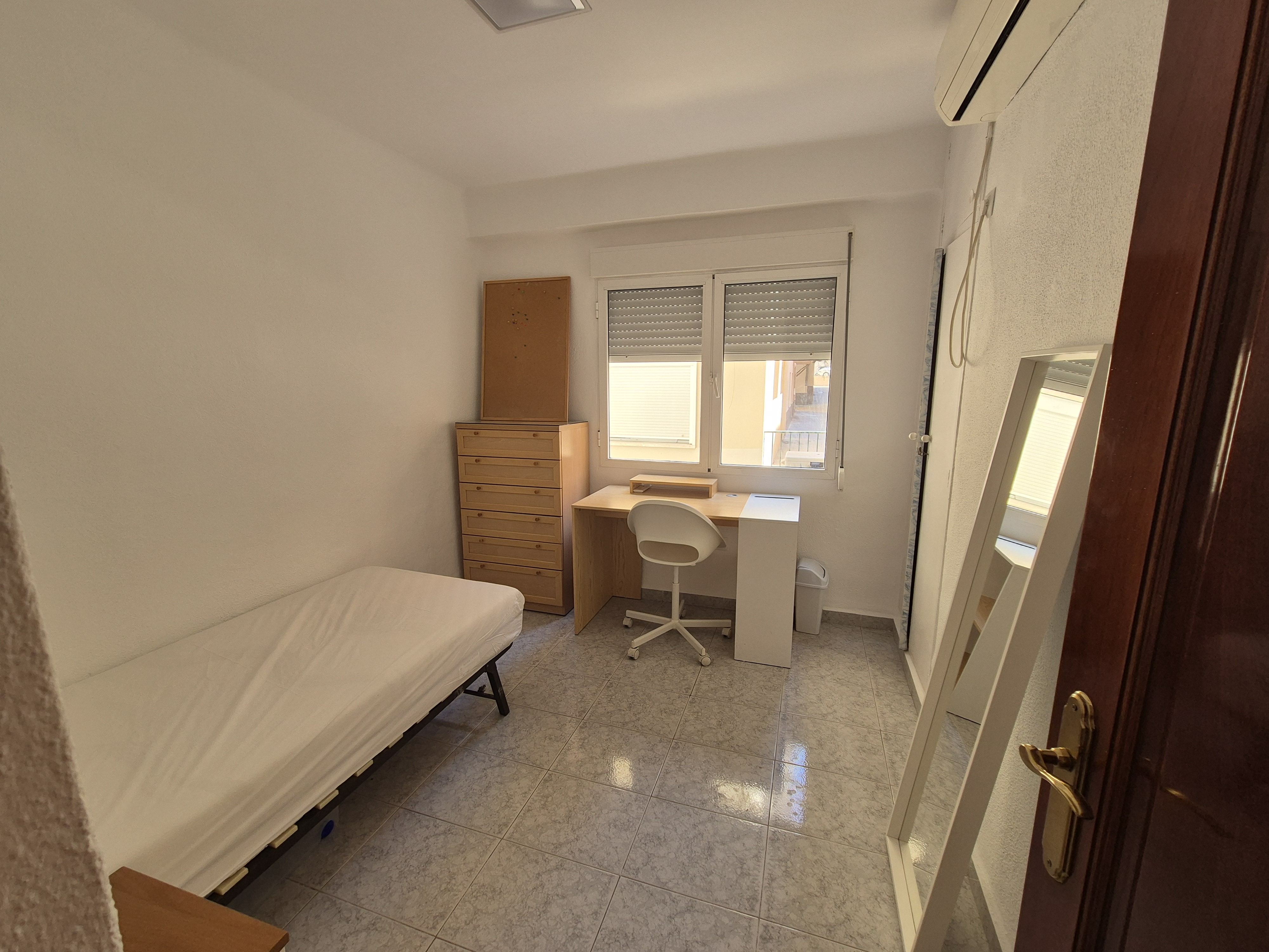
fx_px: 477
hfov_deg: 106.2
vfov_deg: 89.9
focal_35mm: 13
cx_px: 634
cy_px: 476
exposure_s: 1/50
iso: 64
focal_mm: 2.2
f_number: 2.2
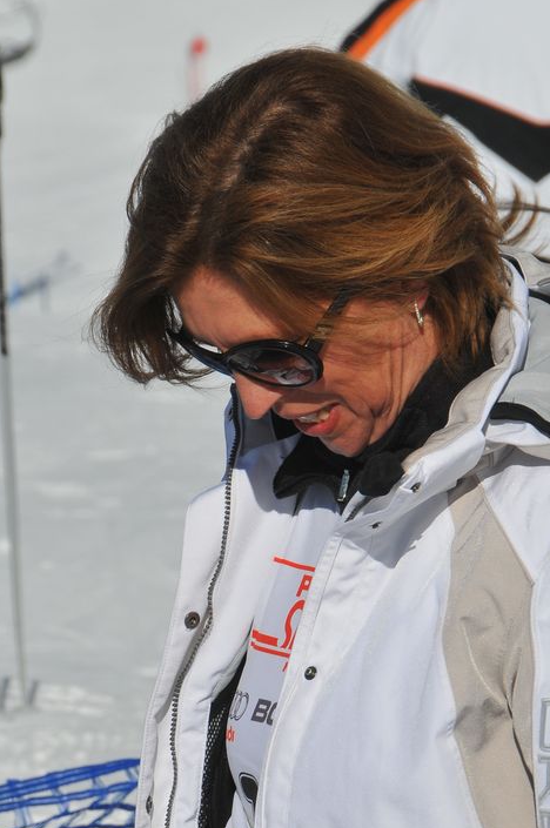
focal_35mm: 332
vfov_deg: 6.2
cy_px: 551
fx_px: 7630
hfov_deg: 4.1
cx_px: 294
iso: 200
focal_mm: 130
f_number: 13
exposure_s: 1/800
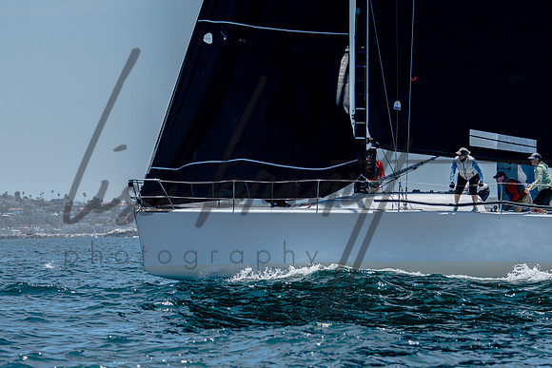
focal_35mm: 280
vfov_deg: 4.9
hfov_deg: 7.4
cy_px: 184
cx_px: 270
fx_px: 4295
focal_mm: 180
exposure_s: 1/1600
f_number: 5.3
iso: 200
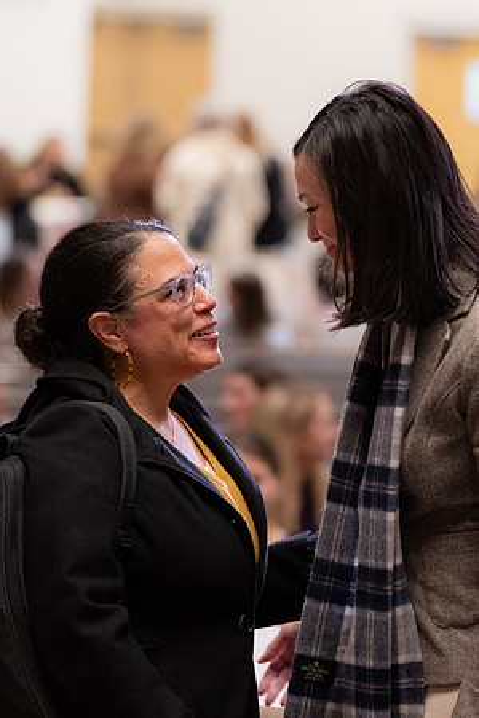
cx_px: 336
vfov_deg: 10.3
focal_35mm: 200
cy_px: 319
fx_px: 3990
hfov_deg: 6.9
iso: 3200
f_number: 2.8
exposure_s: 1/250
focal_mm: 120
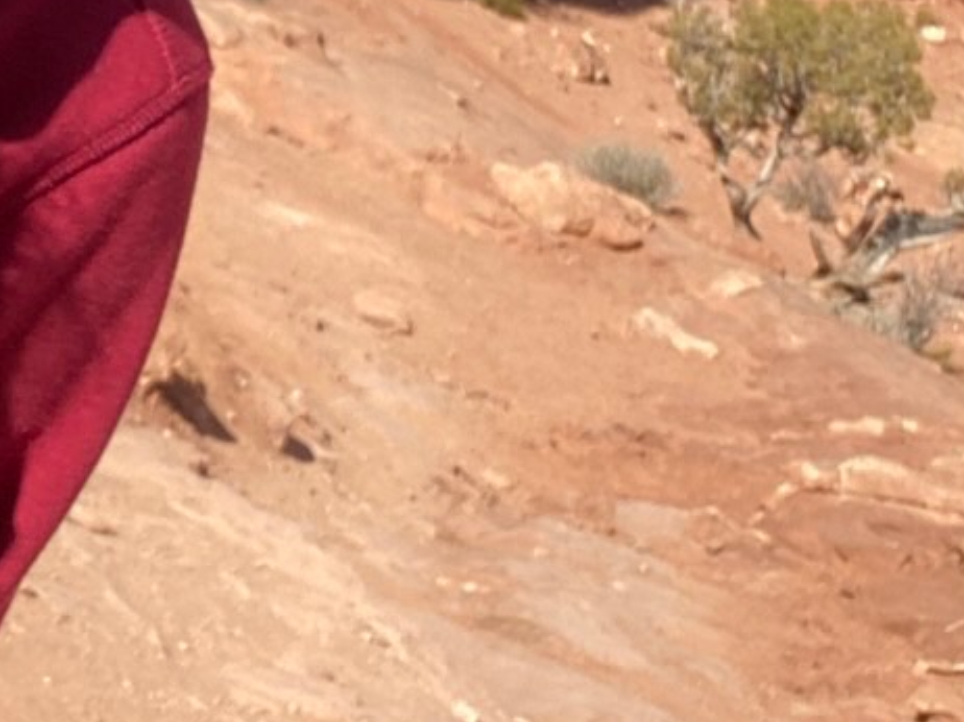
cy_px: 115
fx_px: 2839
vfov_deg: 14.4
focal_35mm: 102
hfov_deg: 18.6
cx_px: -83
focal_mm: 2.71
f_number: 2.2
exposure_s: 1/1172
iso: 25
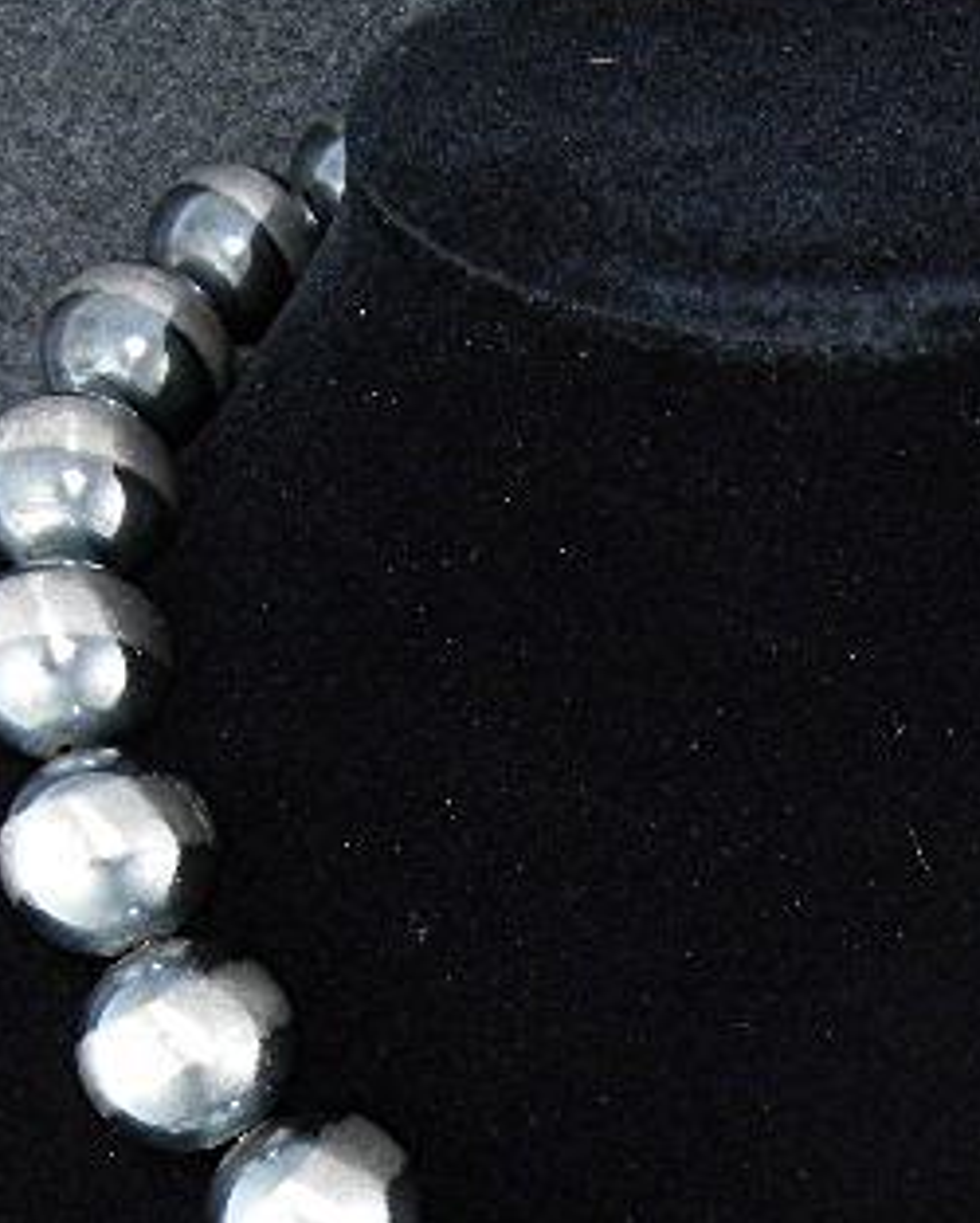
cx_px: 780
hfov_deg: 25.0
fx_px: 2173
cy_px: 823
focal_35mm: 60
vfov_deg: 31.2
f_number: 3.5
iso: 800
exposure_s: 1/30
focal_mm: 5.4
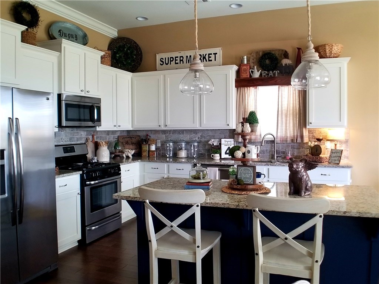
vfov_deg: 53.1
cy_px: 142
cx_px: 190
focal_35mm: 26
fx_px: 285
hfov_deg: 67.3
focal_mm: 4.3
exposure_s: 1/30
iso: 200
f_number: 1.7
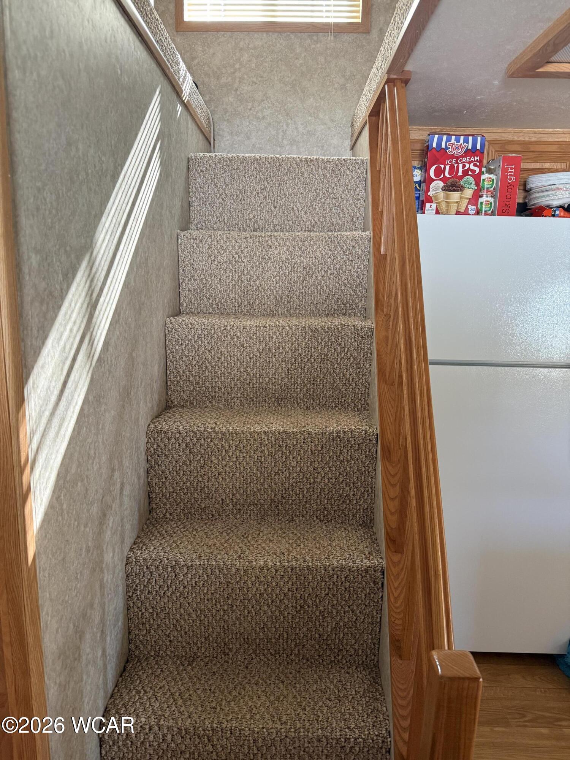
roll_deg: -1.5
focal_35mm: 24
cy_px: 380
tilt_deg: -10.0
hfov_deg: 56.8
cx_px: 285
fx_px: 527
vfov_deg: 71.6
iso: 400
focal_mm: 6.76
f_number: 1.78
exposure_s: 1/60
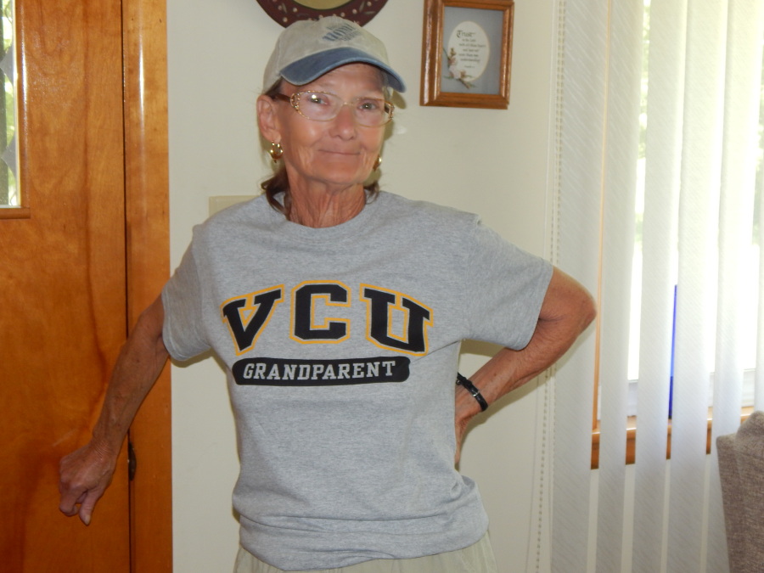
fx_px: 1192
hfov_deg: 35.5
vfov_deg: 27.0
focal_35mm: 54
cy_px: 286
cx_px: 382
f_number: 3.8
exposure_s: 1/30
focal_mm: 9.7
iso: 200
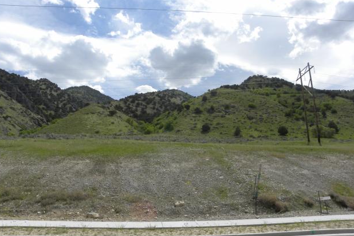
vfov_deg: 46.4
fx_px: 275
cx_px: 175
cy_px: 114
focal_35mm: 28
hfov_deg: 65.5
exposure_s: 1/356
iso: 64
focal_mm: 4.6
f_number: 7.1
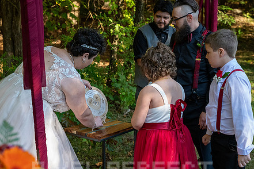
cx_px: 123
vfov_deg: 19.2
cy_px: 88
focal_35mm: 71
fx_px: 501
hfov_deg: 28.5
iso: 6400
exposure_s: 1/4000
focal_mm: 54
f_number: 4
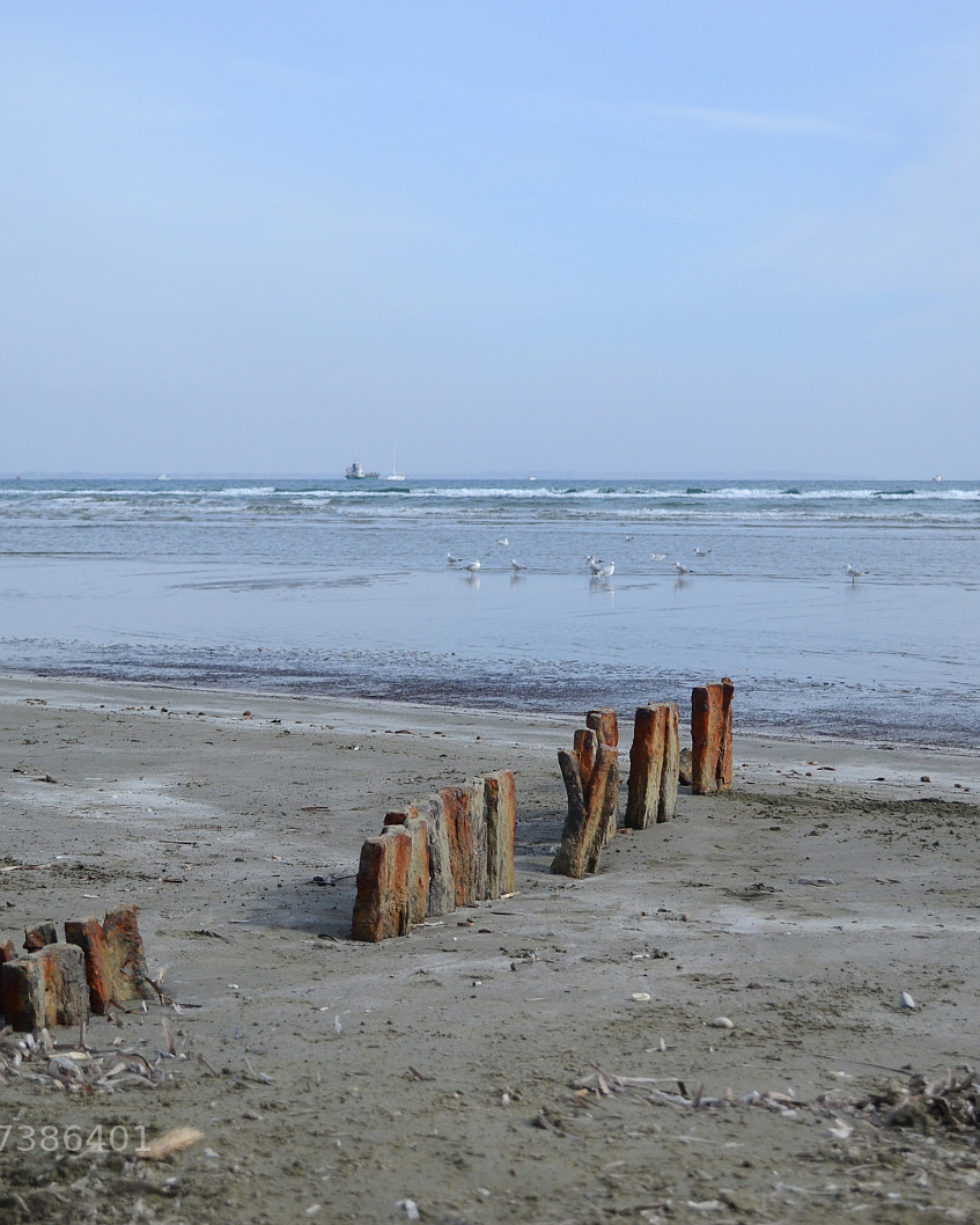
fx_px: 2236
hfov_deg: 24.7
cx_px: 472
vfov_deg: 30.6
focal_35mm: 62
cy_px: 612
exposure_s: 1/2500
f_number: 4.5
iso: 400
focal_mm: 29
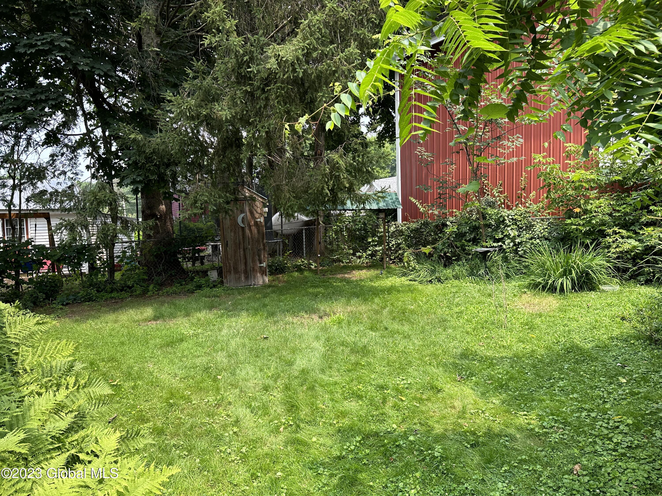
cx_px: 331
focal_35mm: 24
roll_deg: +3.0
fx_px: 459
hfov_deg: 71.6
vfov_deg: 56.8
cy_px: 248
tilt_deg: -1.8
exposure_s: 1/745
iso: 80
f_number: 1.78
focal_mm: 6.86
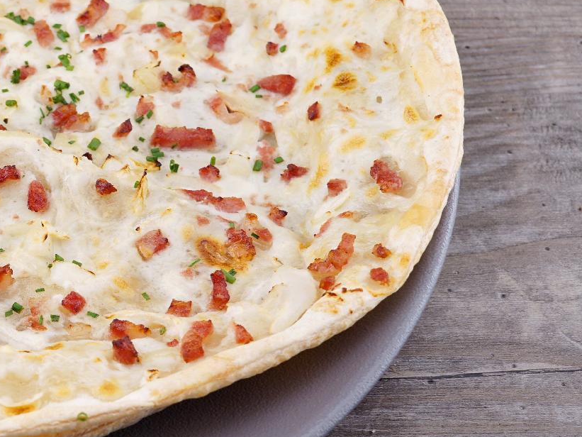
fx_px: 1715
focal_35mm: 102
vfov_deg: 14.5
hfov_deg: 18.4
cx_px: -91
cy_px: 205
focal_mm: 30
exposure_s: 1/25
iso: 100
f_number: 6.3
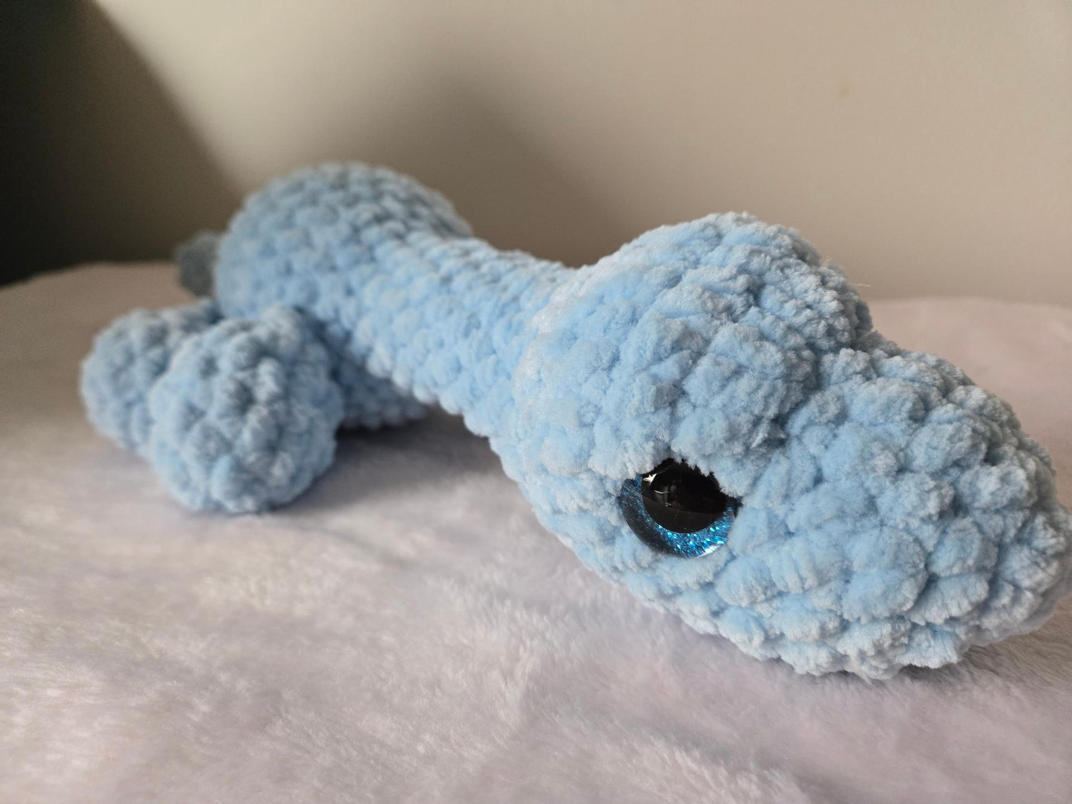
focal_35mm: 23
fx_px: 712
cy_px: 402
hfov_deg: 73.9
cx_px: 536
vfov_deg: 58.9
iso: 640
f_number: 1.8
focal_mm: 5.4
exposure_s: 1/120
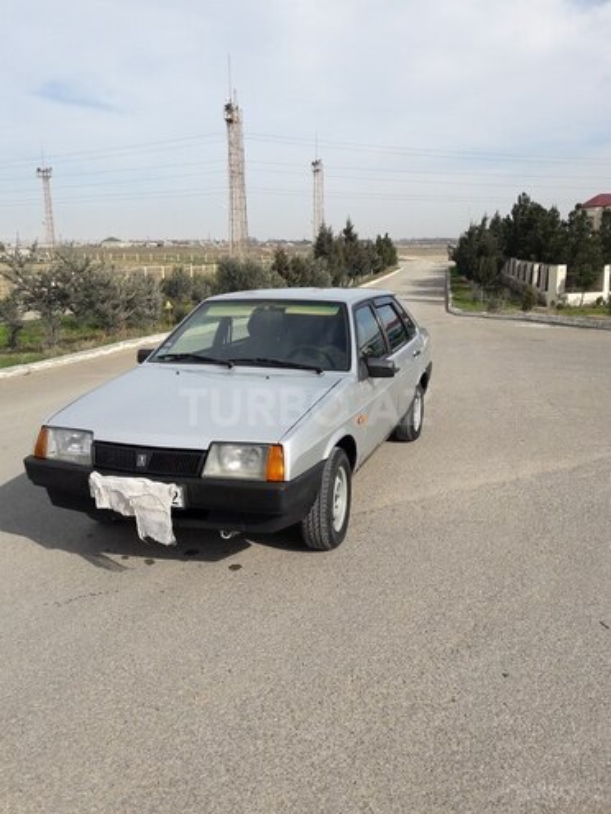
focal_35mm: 28
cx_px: 306
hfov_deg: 49.7
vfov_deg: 63.4
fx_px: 659
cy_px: 407
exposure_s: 1/1812
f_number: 1.9
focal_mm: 3.7
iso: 40
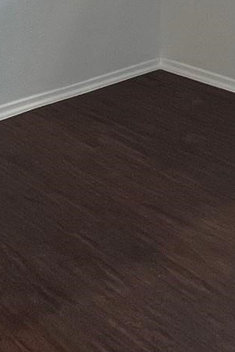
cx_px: 131
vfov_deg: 26.2
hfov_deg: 22.3
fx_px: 597
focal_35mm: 61
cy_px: -142
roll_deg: -0.2
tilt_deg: +0.0
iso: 160
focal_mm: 1.57
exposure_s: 1/120
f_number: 1.8
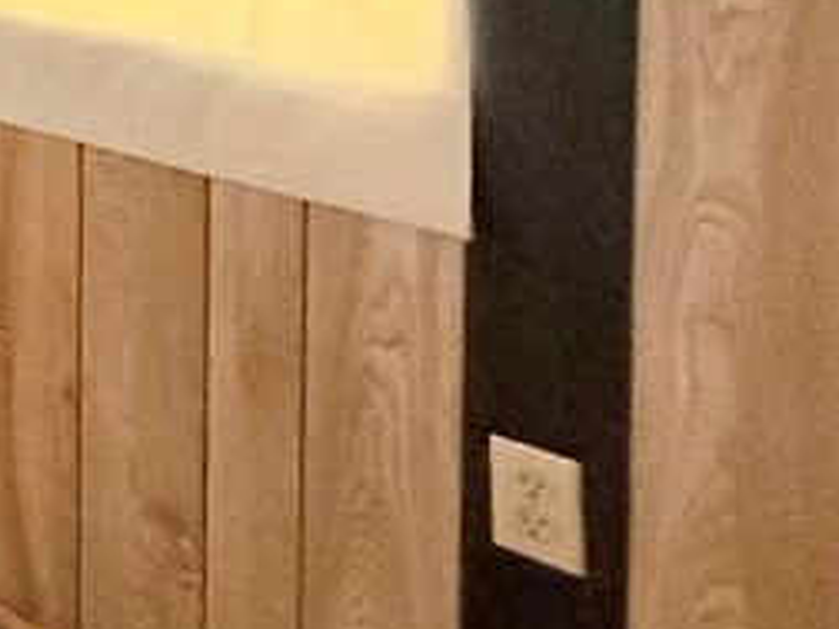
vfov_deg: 22.7
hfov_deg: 19.3
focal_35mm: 57
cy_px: -203
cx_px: -836
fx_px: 1382
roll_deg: +1.7
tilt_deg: -2.0
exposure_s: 1/60
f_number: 2.2
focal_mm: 2.22
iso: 500
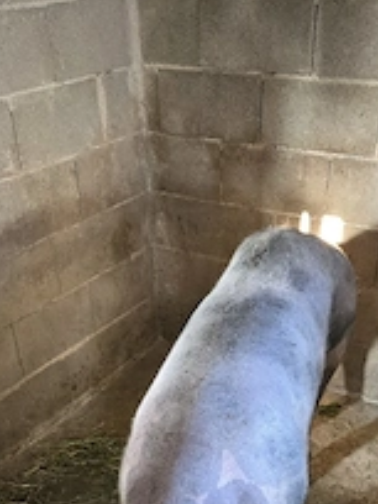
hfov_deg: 32.1
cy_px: 479
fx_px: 655
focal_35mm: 45
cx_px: 212
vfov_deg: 38.3
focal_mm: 6.3
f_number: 1.7
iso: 1600
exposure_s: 1/101
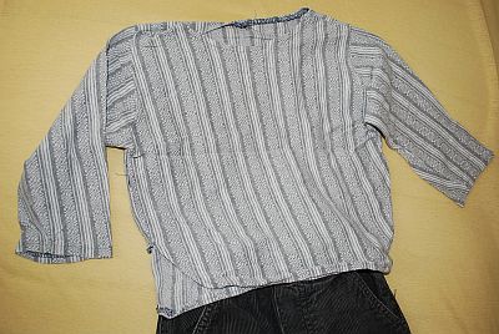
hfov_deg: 61.9
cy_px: 167
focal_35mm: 30
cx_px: 250
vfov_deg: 43.7
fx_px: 416
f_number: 3.8
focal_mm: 20
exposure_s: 1/60
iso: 200
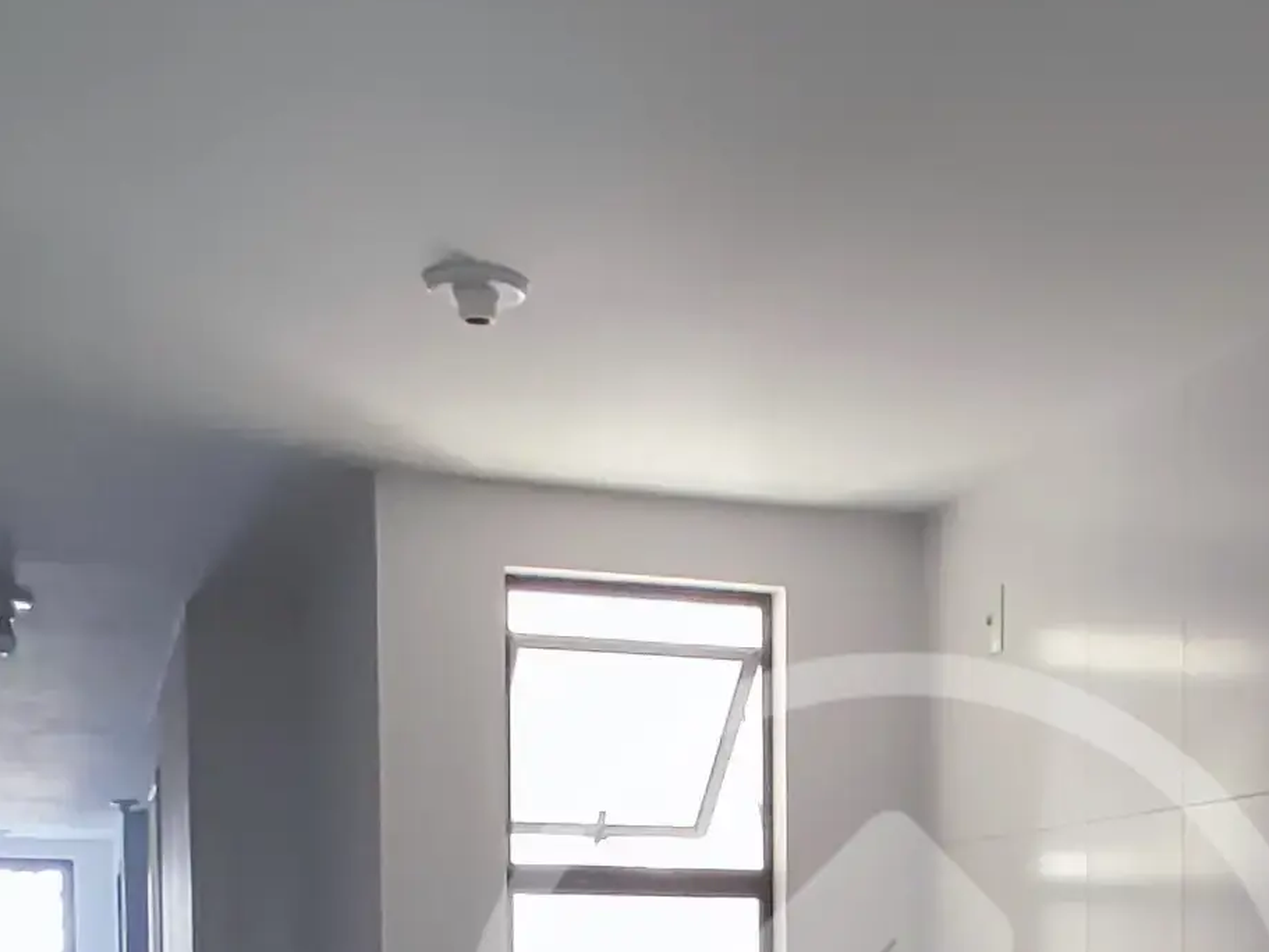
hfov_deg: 35.0
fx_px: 1980
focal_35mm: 54
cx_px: 900
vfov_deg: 24.8
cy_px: 1100
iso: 305
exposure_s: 1/30
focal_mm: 1.65
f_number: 2.2
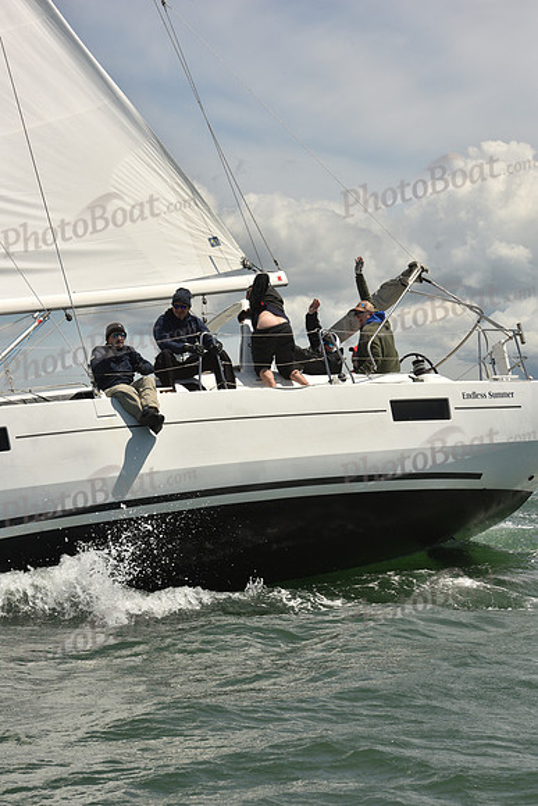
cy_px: 403
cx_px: 269
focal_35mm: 85
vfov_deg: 23.9
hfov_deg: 16.1
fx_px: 1904
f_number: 14
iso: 320
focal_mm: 85
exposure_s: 1/800
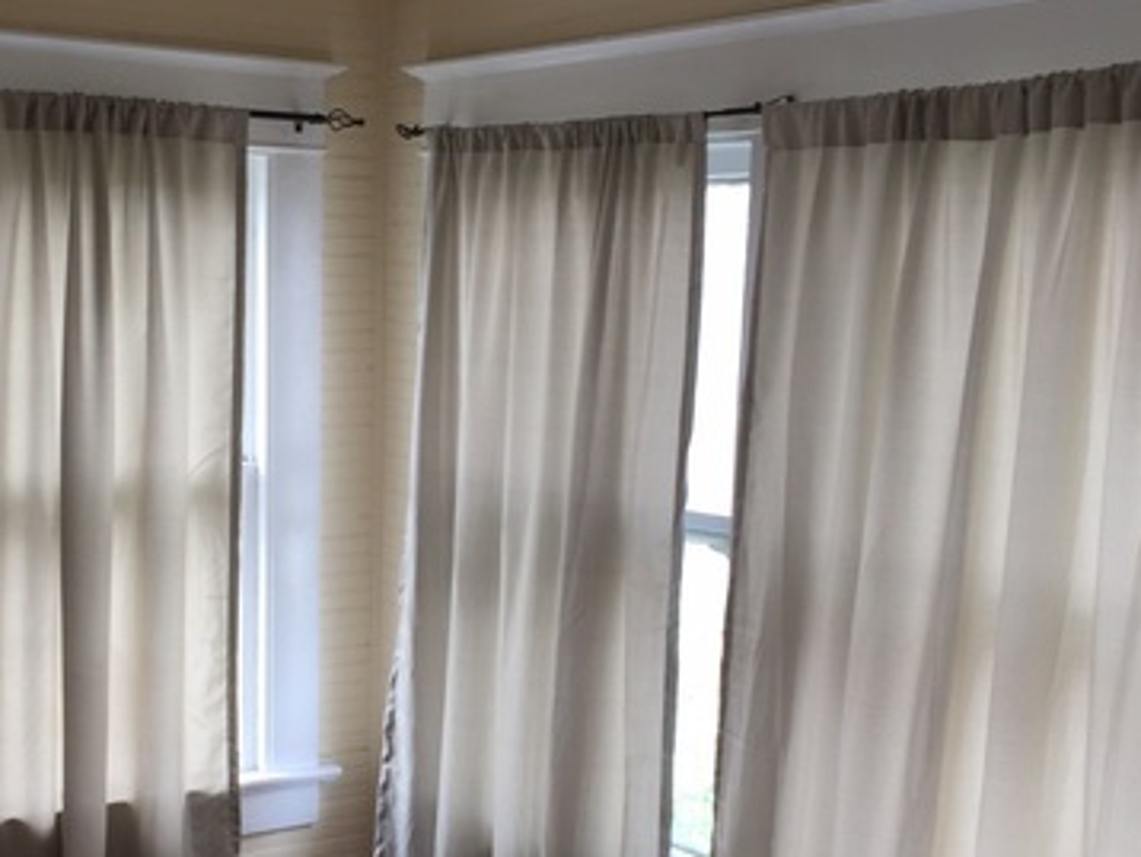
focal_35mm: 54
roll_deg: -2.3
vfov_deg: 26.8
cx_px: 425
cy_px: 612
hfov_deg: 35.3
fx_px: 1781
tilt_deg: -8.2
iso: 32
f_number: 2.2
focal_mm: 4.15
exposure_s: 1/60
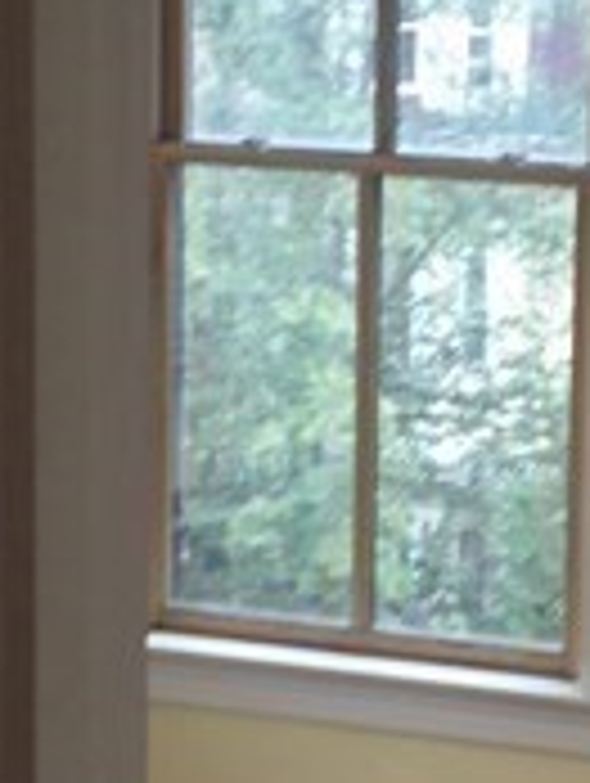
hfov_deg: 11.3
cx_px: 797
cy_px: 630
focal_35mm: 128
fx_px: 2902
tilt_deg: -11.1
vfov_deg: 15.3
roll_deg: -2.7
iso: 32
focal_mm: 4.15
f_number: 2.2
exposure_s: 1/60
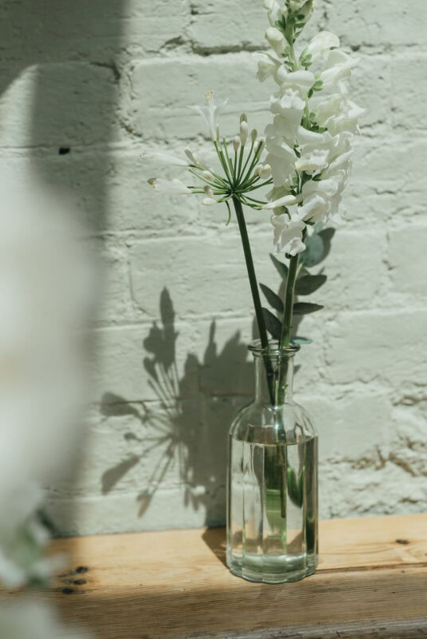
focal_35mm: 64
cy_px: 243
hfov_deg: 21.2
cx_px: 241
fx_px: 1138
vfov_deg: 31.3
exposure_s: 1/3200
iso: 160
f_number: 2.8
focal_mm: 50
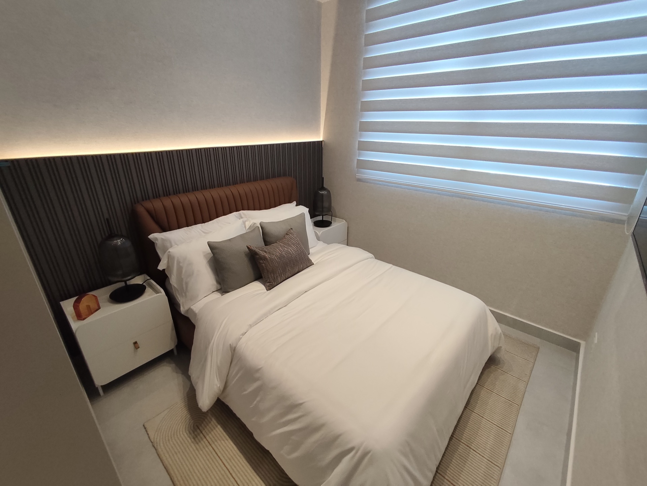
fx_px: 281
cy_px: 243
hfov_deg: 98.1
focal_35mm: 15
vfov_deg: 81.8
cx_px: 324
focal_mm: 1.65
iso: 160
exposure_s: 1/100
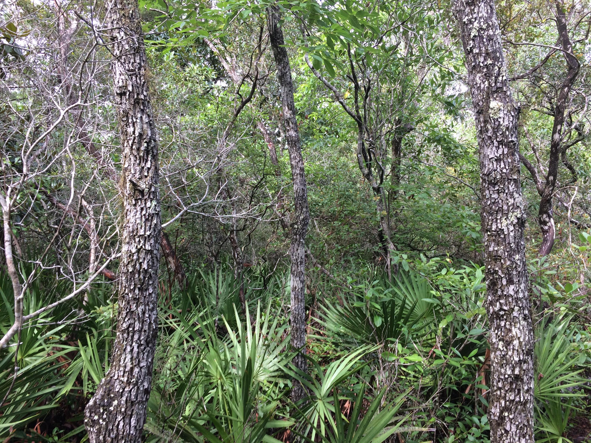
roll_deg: +1.6
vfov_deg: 48.2
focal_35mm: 29
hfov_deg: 61.7
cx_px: 296
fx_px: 495
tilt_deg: +2.7
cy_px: 222
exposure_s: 1/120
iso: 40
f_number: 2.2
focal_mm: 4.15
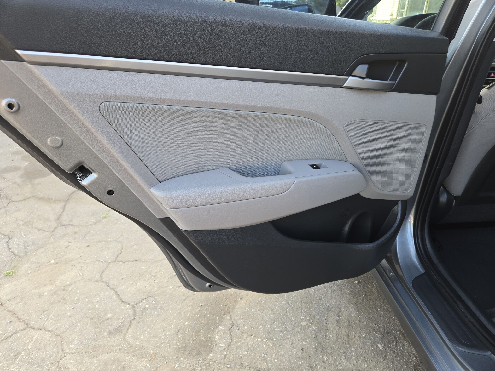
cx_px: 248
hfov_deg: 73.9
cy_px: 186
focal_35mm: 23
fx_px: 329
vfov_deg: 58.9
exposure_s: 1/180
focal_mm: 5.4
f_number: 1.8
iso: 80
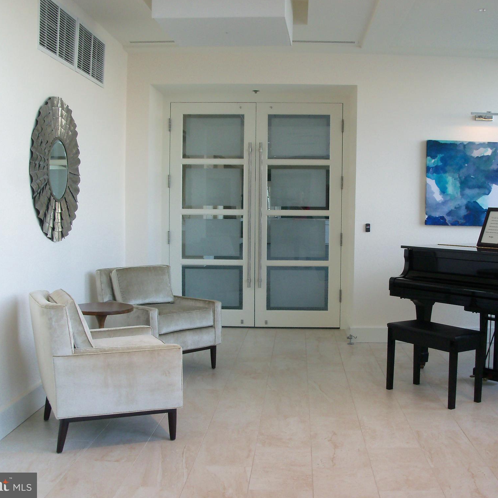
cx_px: 293
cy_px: 246
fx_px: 684
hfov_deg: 39.9
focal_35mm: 42
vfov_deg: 40.0
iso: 64
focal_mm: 6.3
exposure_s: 1/50
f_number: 3
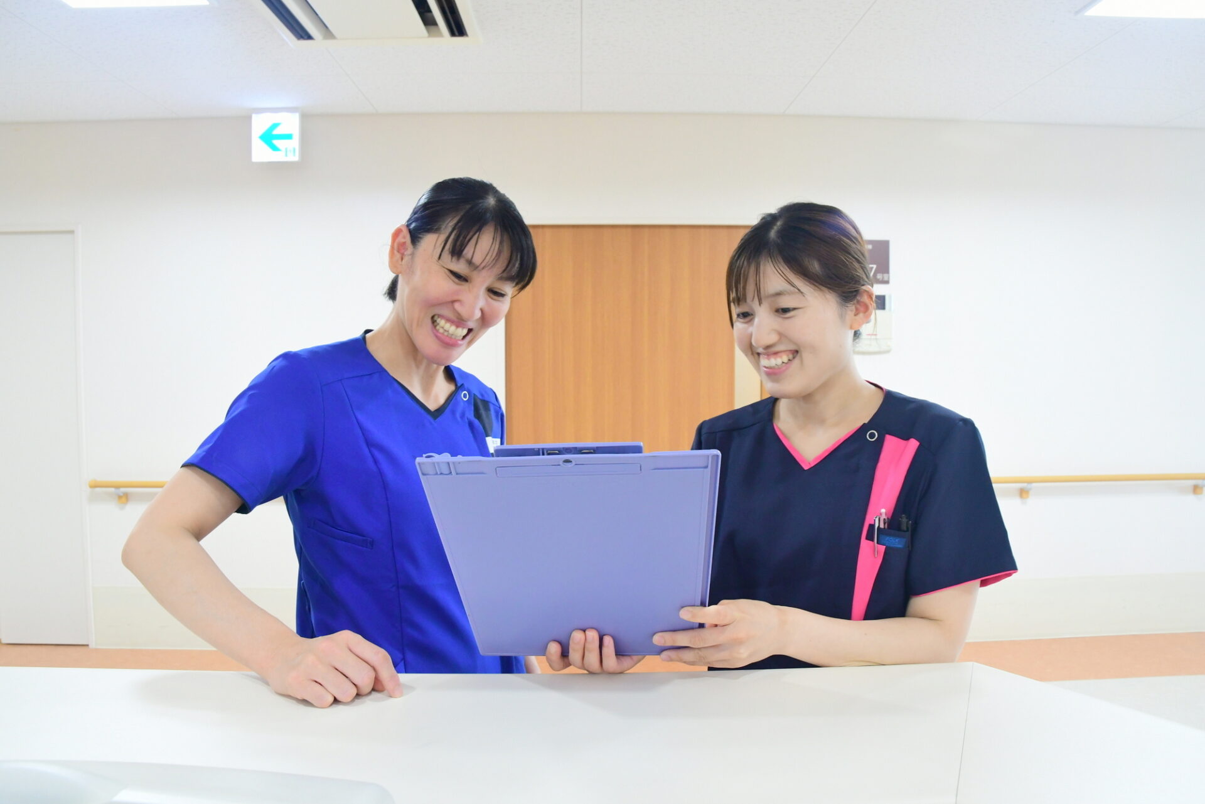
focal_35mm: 24
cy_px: 402
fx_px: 803
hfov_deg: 73.7
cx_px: 602
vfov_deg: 53.2
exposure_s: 1/25
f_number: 8
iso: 1400
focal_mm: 16
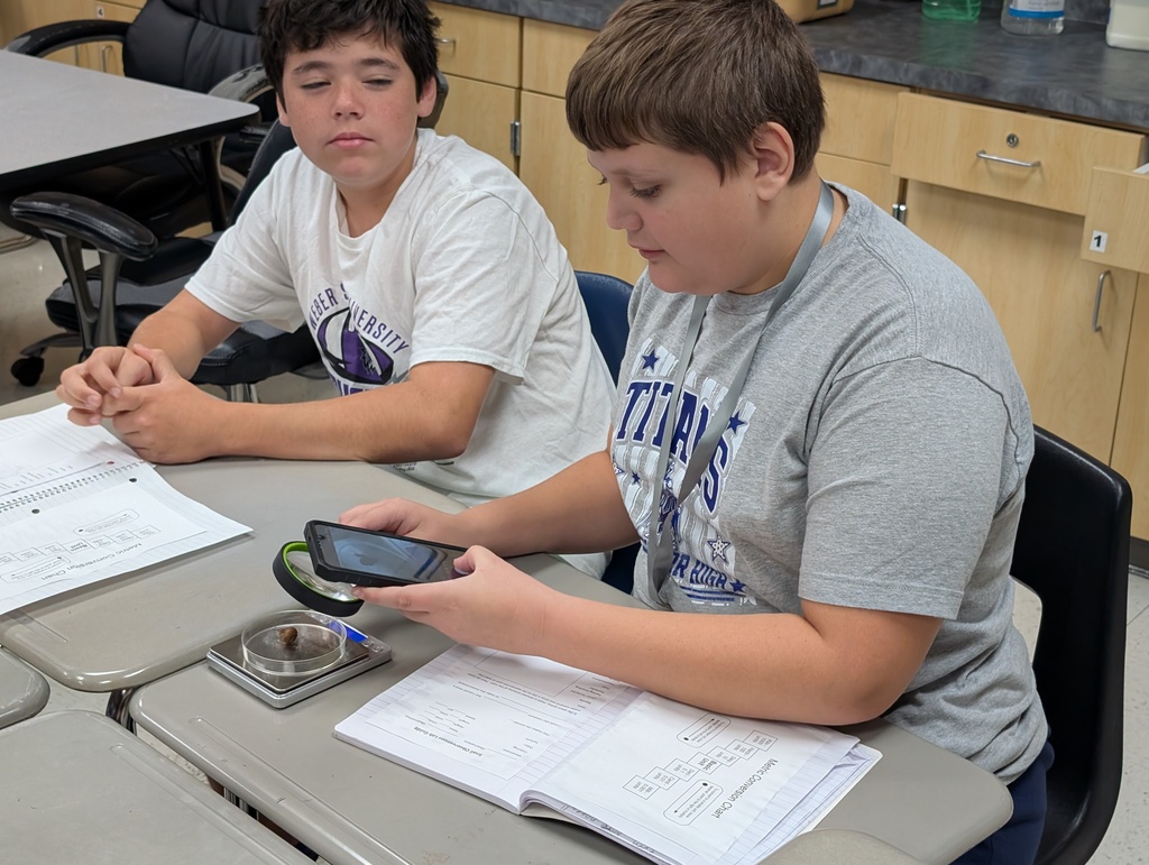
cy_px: 432
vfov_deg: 29.7
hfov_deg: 38.9
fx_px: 1629
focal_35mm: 49
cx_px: 574
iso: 210
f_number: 1.68
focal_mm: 6.9
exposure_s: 1/120
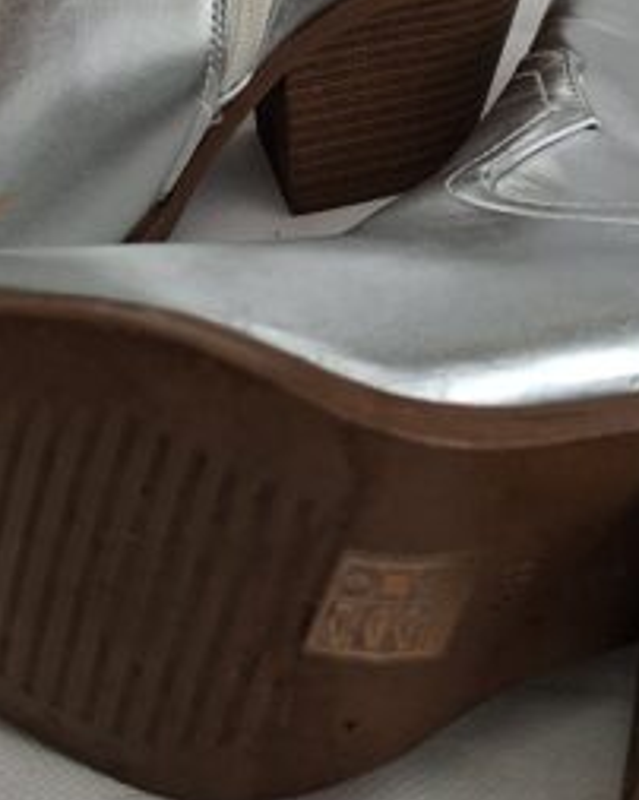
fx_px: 1680
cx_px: 411
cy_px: -133
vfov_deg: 24.5
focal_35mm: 71
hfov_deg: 21.5
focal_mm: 5.54
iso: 50
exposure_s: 1/332
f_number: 1.8
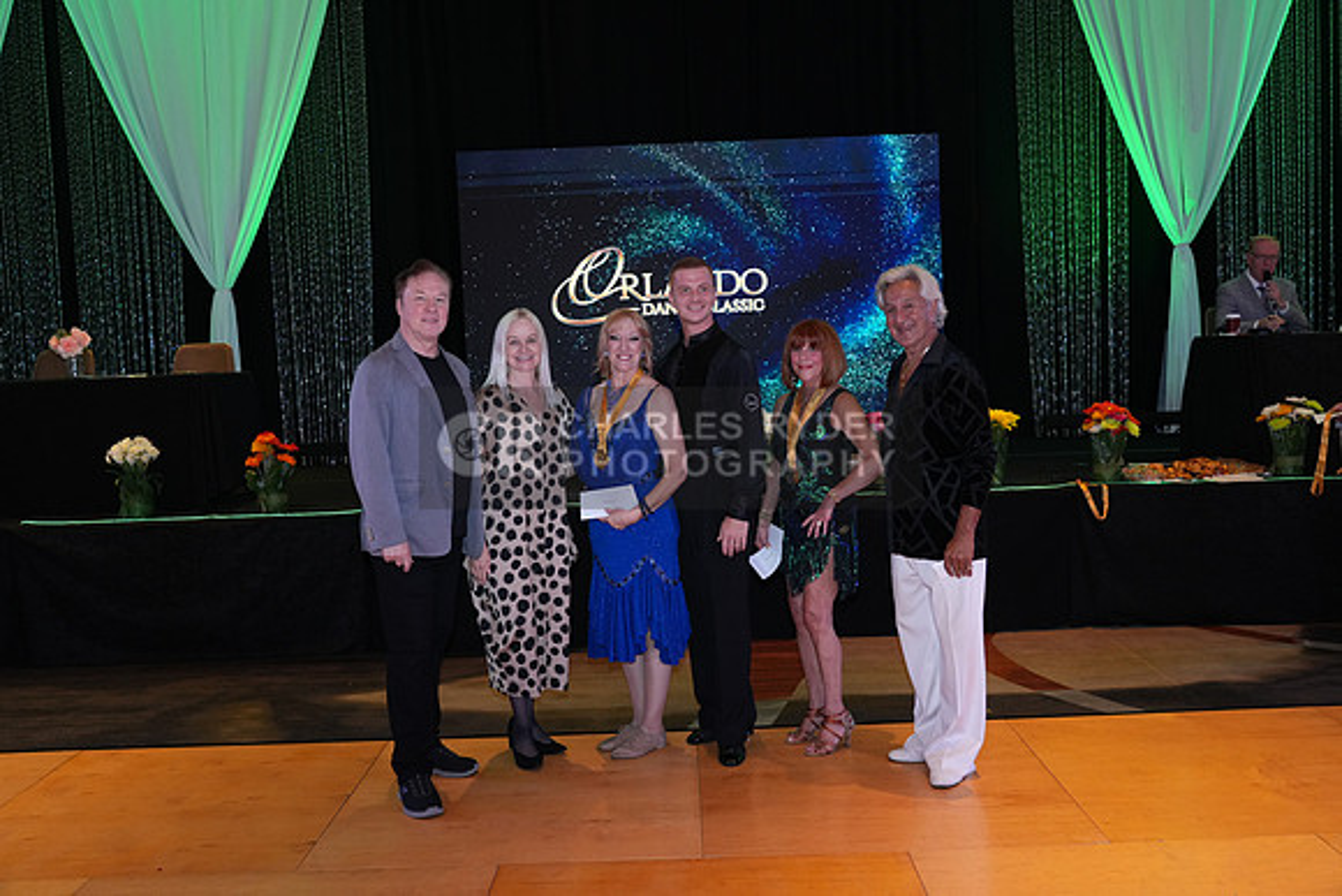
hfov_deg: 58.7
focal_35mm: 32
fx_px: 1193
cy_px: 448
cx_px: 671
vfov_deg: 41.1
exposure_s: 1/200
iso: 2000
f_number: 4
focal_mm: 32
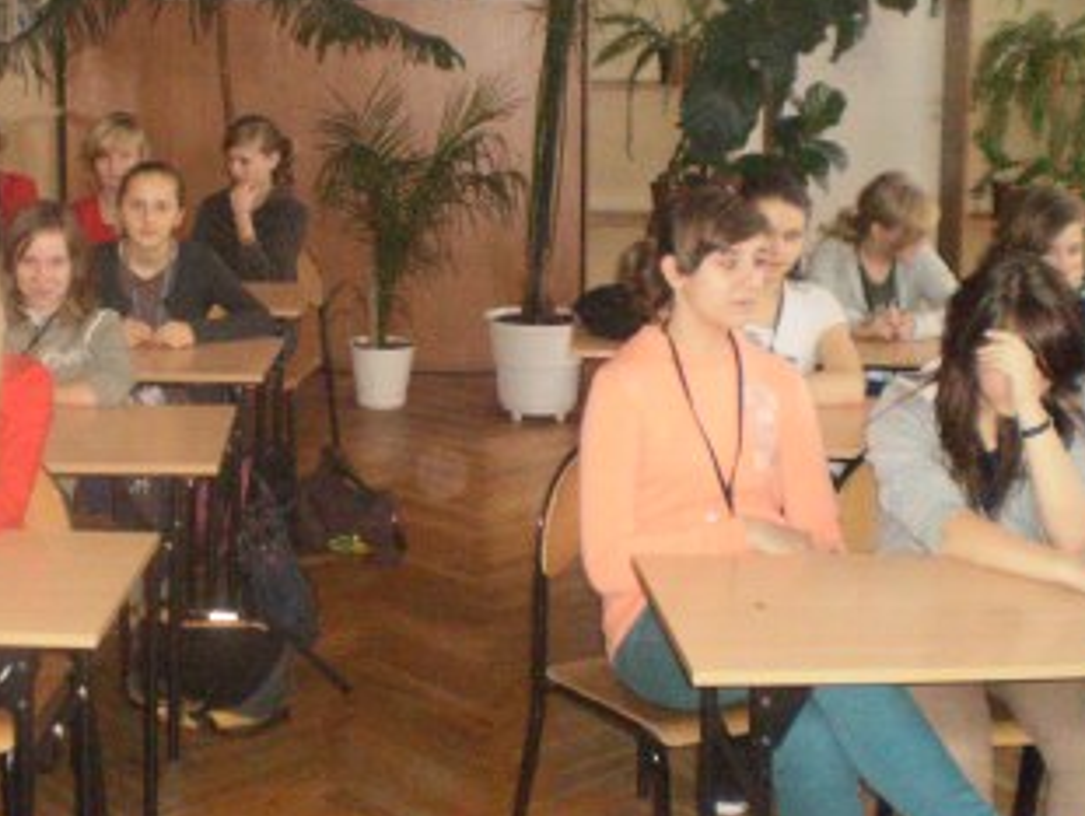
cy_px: 282
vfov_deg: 25.2
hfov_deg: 32.8
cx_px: 332
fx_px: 1819
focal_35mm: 58
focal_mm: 6.3
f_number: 3.1
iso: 640
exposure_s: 1/30
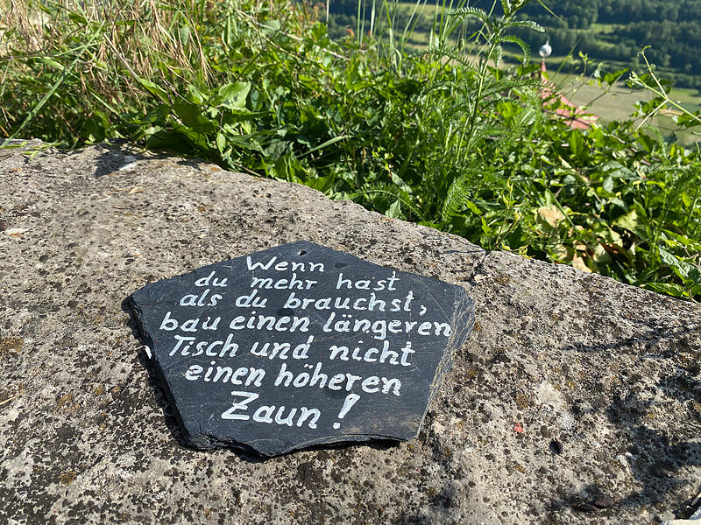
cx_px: 350
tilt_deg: -29.9
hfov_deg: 67.3
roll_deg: -2.3
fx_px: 527
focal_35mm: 26
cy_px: 262
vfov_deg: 53.1
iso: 32
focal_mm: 4.25
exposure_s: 1/1565
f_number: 1.8
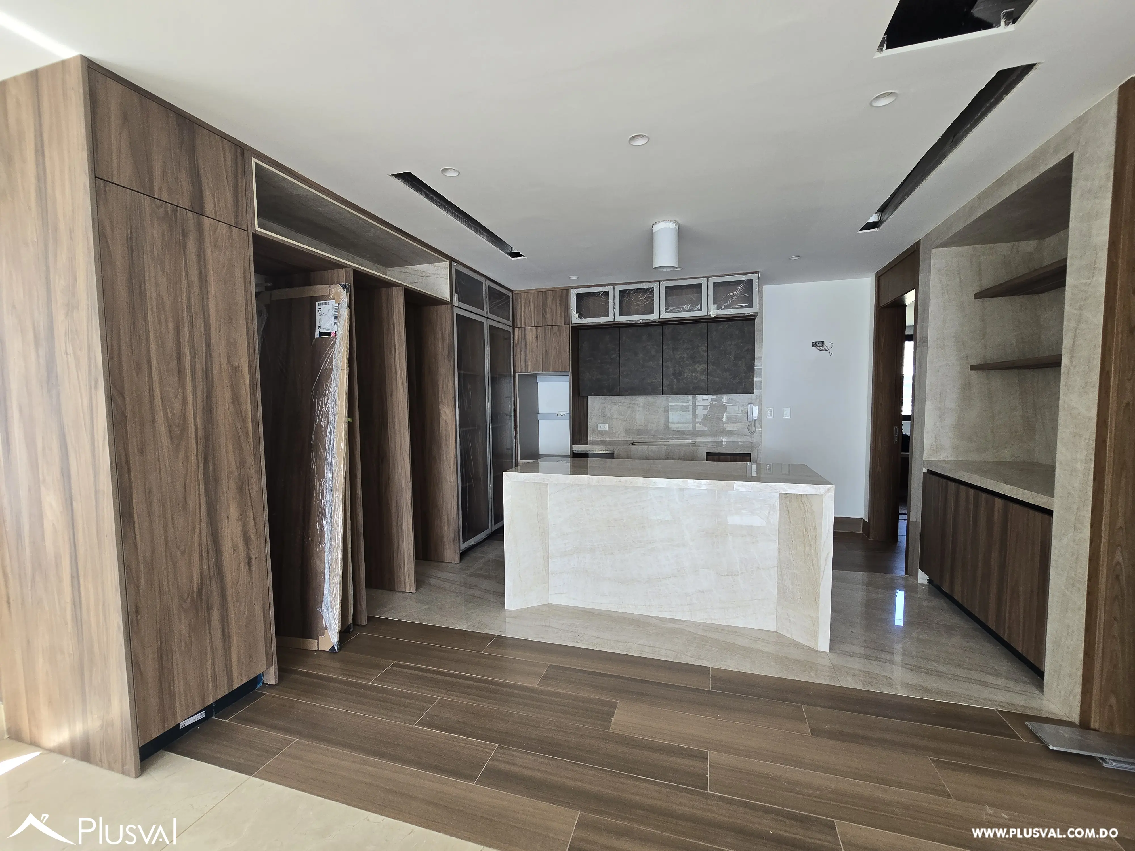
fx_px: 426
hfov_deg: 106.2
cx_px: 568
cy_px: 426
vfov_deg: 89.9
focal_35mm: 13
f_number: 2.2
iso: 100
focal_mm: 2.2
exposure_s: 1/120
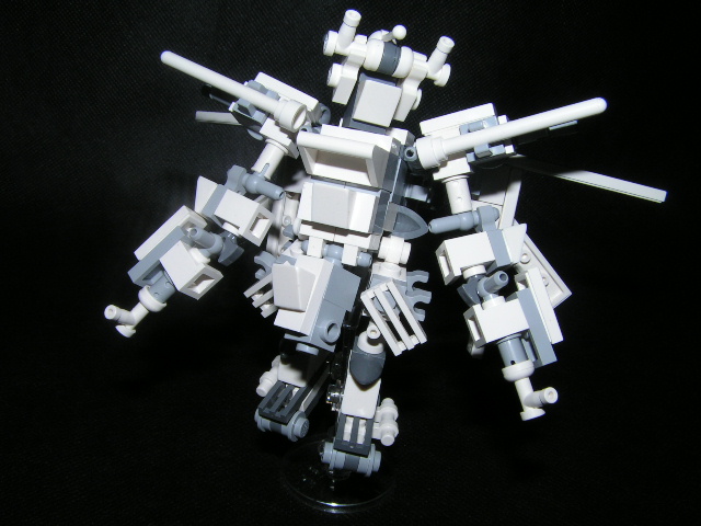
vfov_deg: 37.7
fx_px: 770
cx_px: 350
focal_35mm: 38
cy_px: 263
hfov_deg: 49.0
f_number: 8
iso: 50
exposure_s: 1/250
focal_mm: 6.3
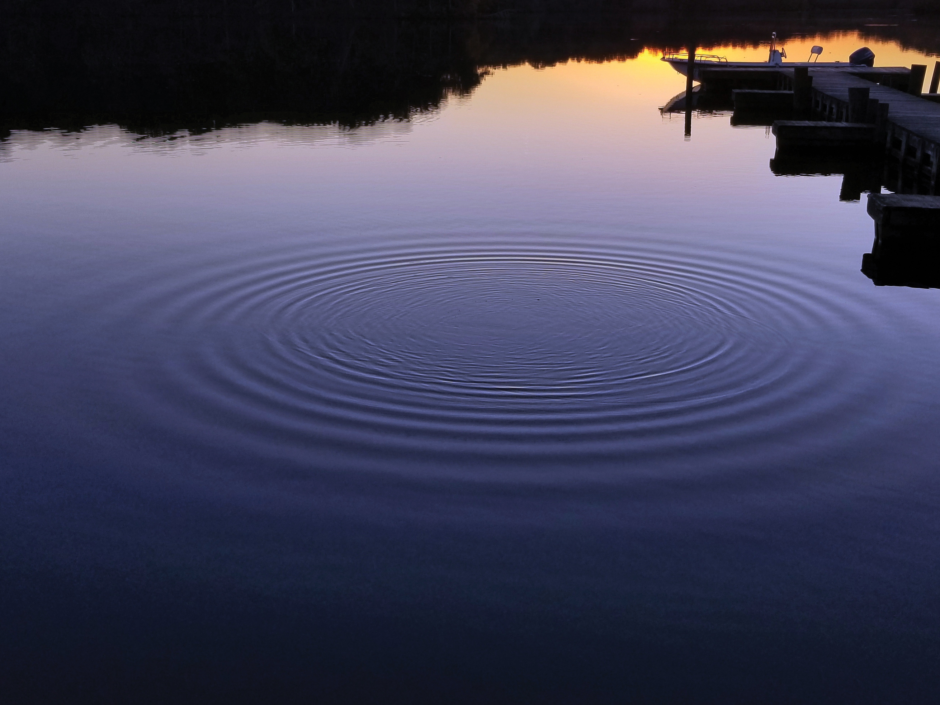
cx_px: 501
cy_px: 298
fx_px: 1086
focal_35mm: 40
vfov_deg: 35.9
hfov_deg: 46.8
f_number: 1.7
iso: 50
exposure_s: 1/662
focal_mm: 4.25
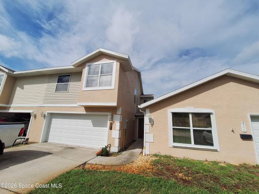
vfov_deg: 89.8
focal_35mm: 13
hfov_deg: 106.2
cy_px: 97
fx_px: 97
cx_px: 130
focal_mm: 1.74
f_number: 2.2
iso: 40
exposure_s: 1/3030
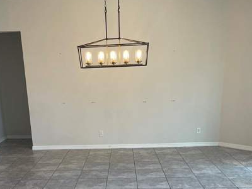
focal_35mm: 40
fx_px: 291
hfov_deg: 46.7
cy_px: 163
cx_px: 113
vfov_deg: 34.3
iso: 80
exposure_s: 1/120
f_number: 1.6
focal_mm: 5.1
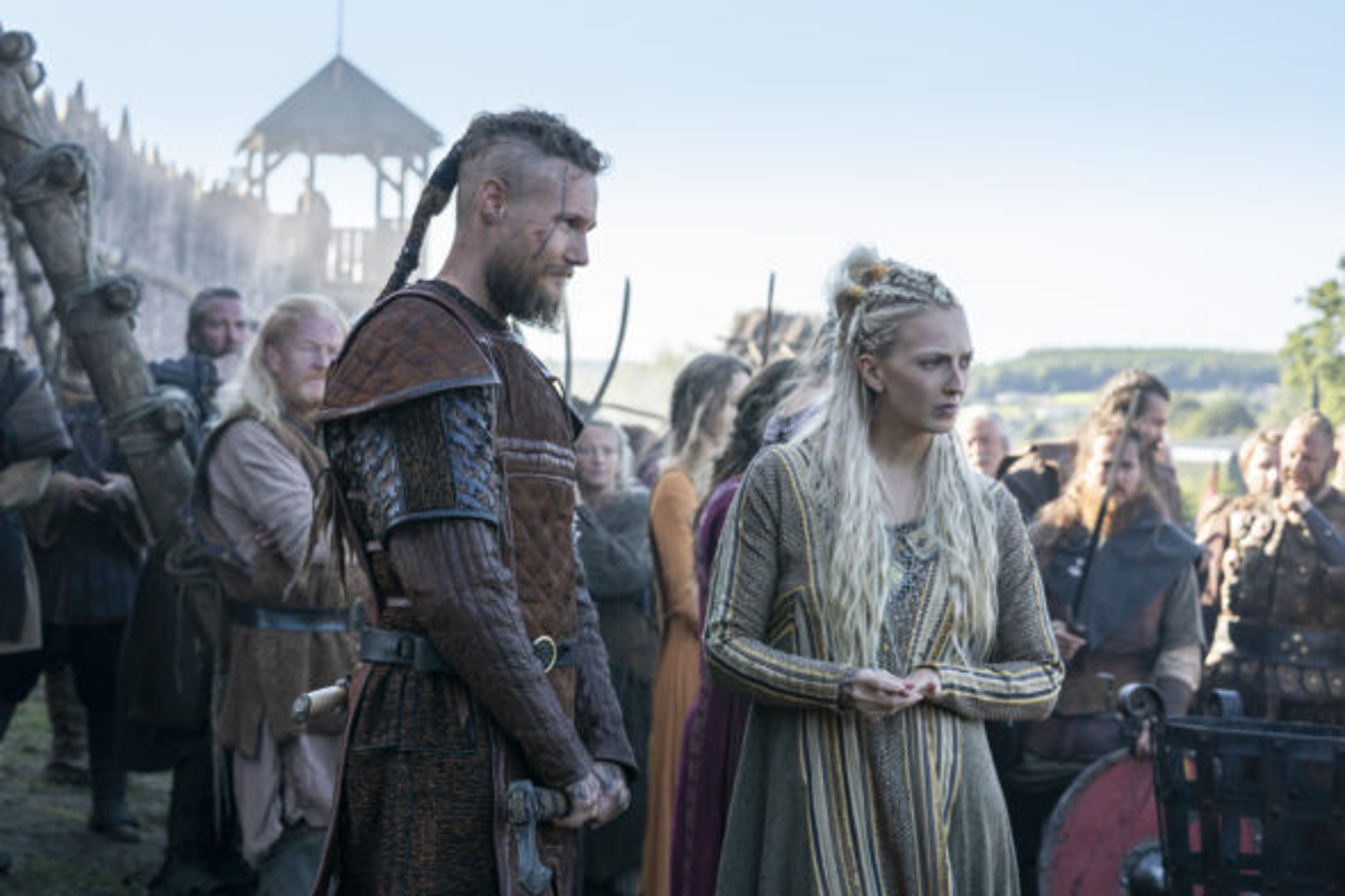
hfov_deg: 28.9
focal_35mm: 70
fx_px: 2614
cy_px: 448
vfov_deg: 19.4
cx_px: 672
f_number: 6.3
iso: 320
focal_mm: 70
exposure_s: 1/250
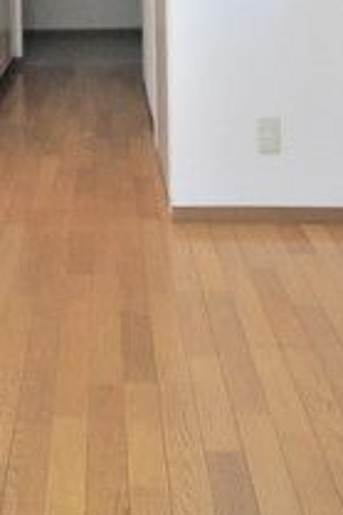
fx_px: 723
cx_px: 48
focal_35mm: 51
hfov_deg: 26.0
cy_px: -62
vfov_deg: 33.7
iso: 1000
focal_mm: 11
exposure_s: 1/100
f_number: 5
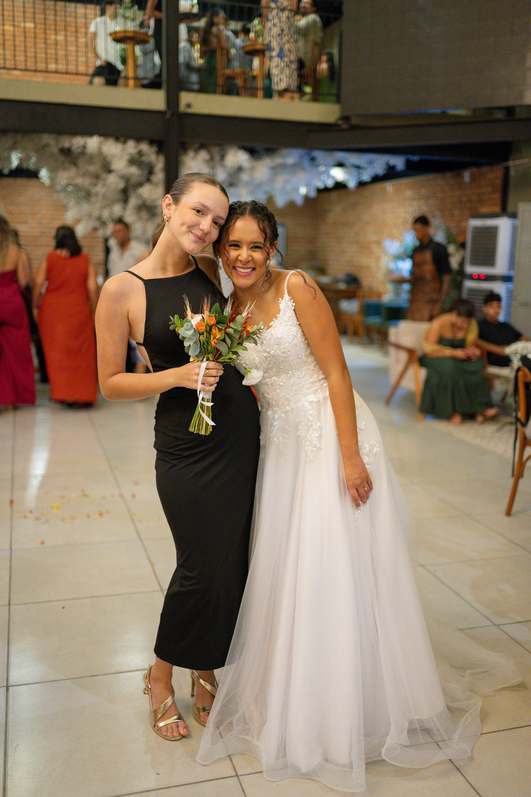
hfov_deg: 37.9
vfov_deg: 54.4
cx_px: 266
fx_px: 774
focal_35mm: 35
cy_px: 398
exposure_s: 1/400
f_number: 1.4
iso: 2000
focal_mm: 35
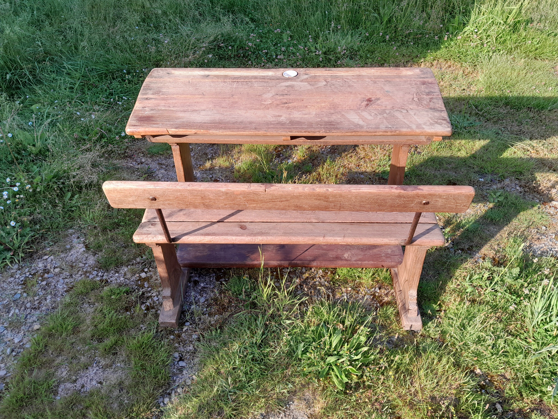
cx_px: 279
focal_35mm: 27
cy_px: 210
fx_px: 435
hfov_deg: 65.3
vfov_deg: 51.4
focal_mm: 4
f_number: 1.8
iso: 40
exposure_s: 1/100
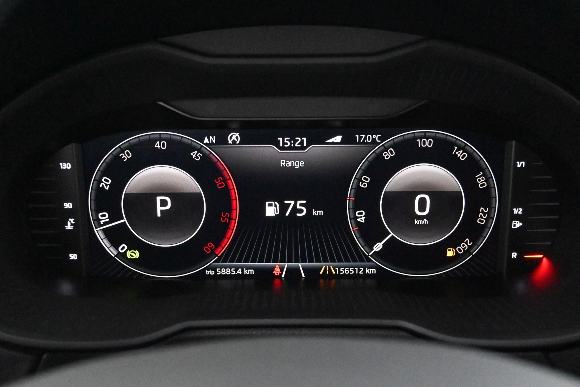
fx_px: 628
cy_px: 194
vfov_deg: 34.2
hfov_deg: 49.6
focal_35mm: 39
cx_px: 290
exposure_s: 1/40
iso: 18000
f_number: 4.5
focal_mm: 26
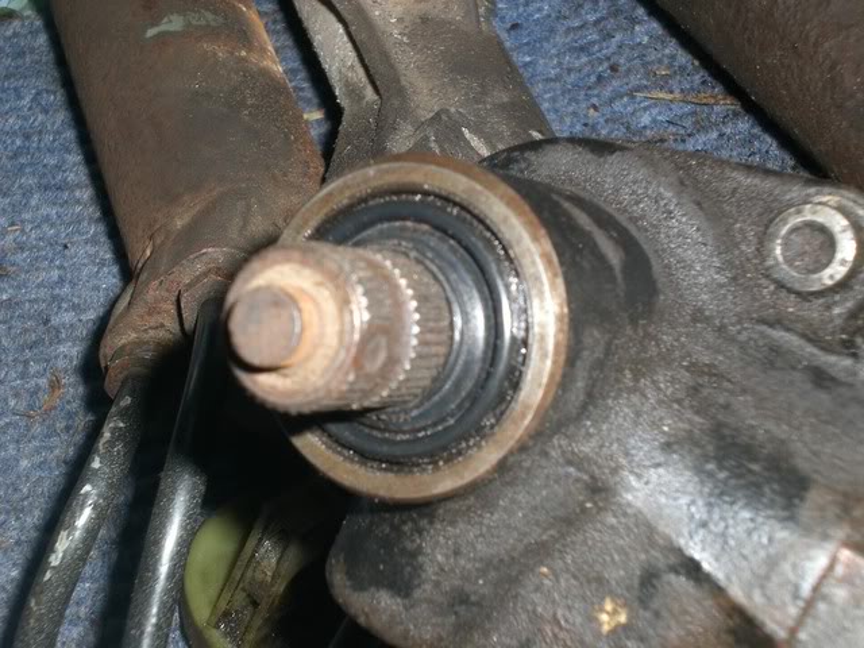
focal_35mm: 63
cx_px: 432
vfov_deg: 23.3
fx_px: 1572
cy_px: 324
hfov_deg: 30.7
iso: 50
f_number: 5.7
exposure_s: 1/60
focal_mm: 10.4
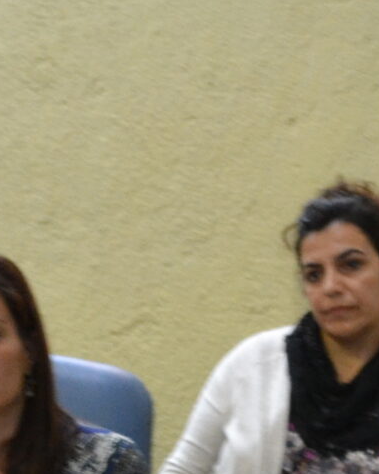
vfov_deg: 12.4
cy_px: 588
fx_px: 2132
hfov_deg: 10.2
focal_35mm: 152
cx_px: 180
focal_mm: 20
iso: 1600
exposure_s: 1/15
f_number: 3.8
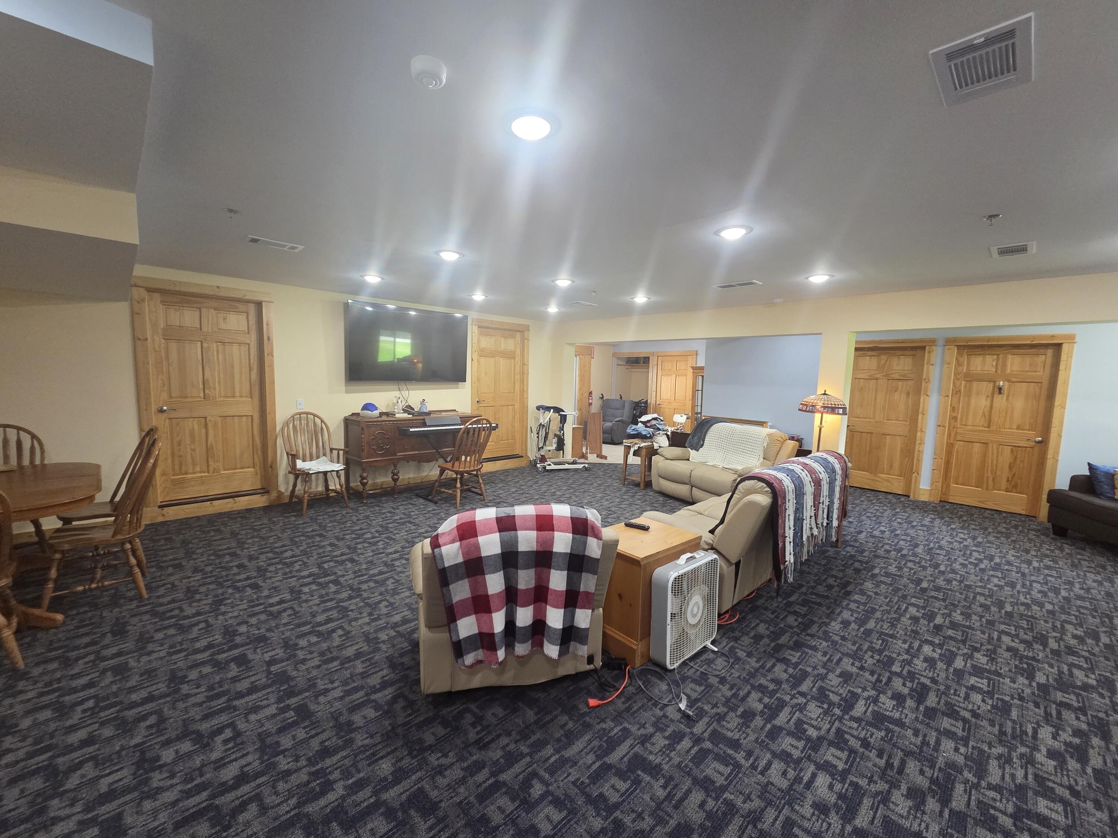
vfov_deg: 89.9
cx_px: 559
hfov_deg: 106.2
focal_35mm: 13
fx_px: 420
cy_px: 419
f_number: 2.2
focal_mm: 2.2
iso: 320
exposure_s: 1/60
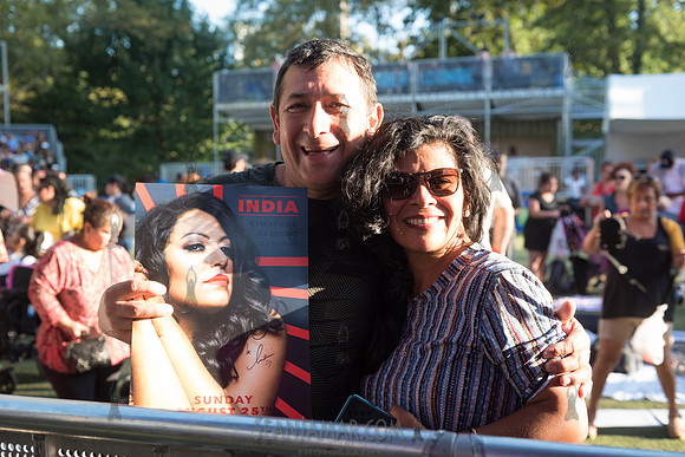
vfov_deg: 33.4
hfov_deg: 48.4
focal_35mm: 40
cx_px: 342
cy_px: 228
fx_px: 761
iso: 200
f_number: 4
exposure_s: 1/200
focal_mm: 40
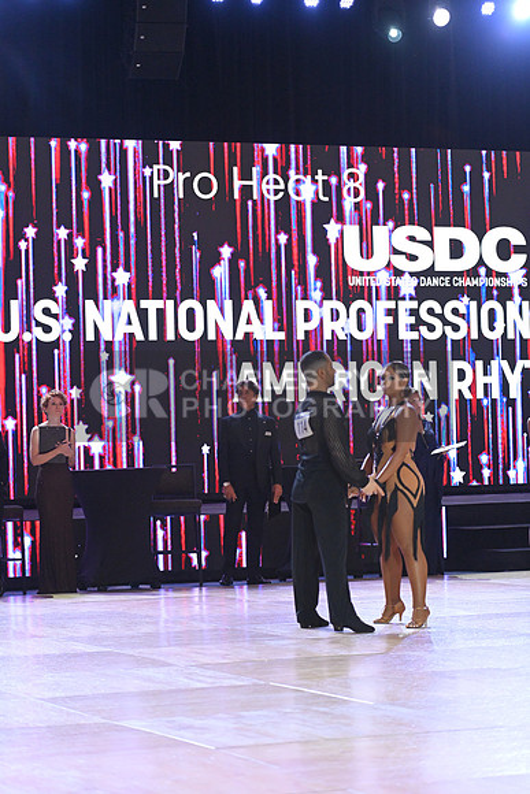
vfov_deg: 20.0
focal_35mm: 102
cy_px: 397
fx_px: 2251
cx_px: 265
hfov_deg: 13.4
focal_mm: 102
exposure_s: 1/400
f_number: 4
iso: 3200
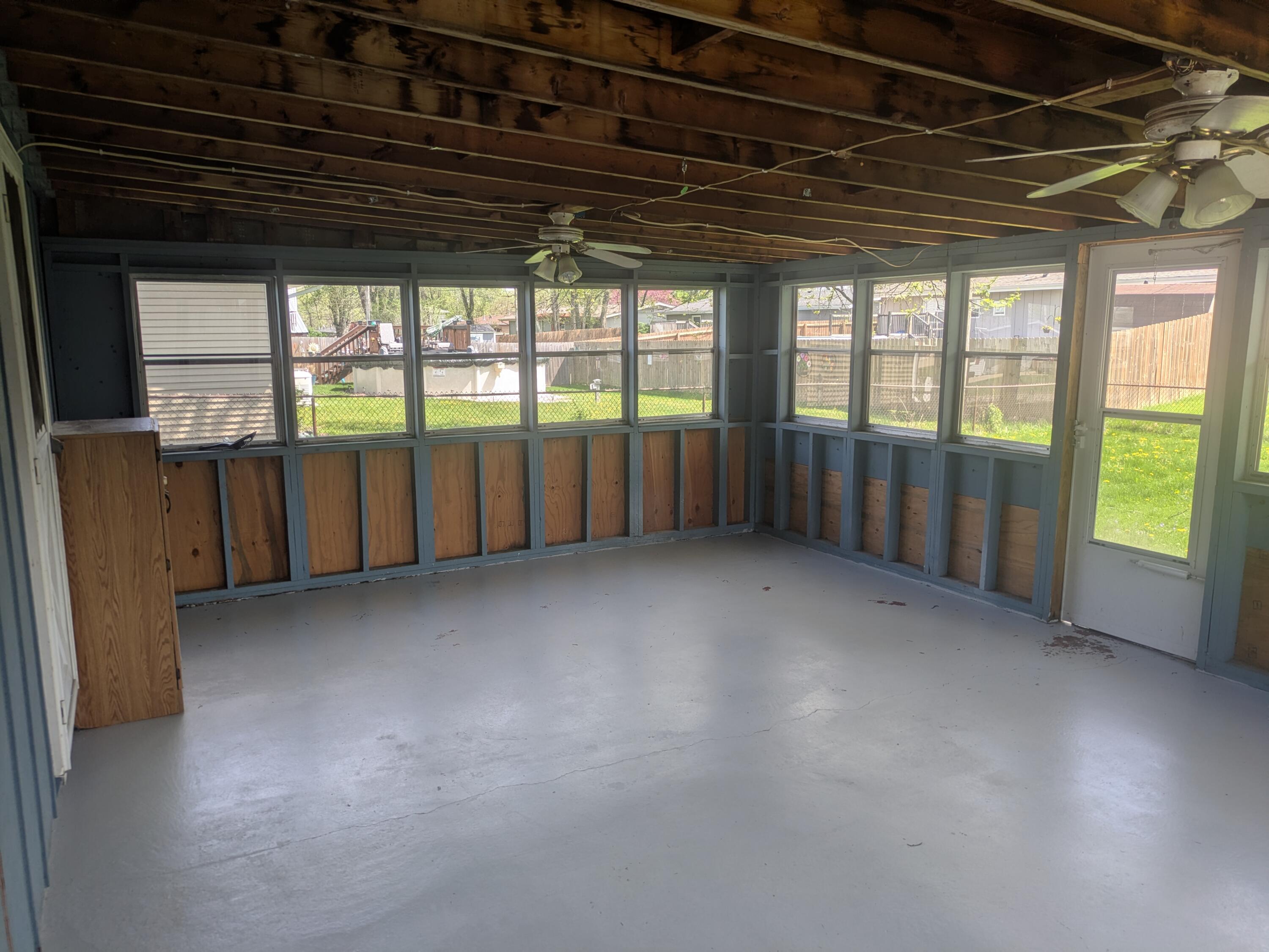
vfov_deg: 54.9
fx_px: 917
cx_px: 634
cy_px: 476
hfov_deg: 69.4
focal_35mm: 25
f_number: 1.89
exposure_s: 1/305
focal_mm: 5.43
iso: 50
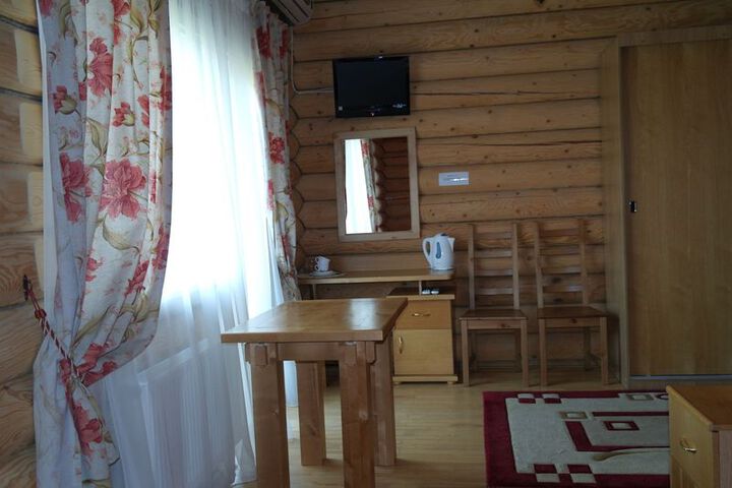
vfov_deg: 40.0
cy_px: 244
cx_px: 366
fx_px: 671
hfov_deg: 57.2
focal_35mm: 33
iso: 400
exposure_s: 1/40
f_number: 4
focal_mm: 22
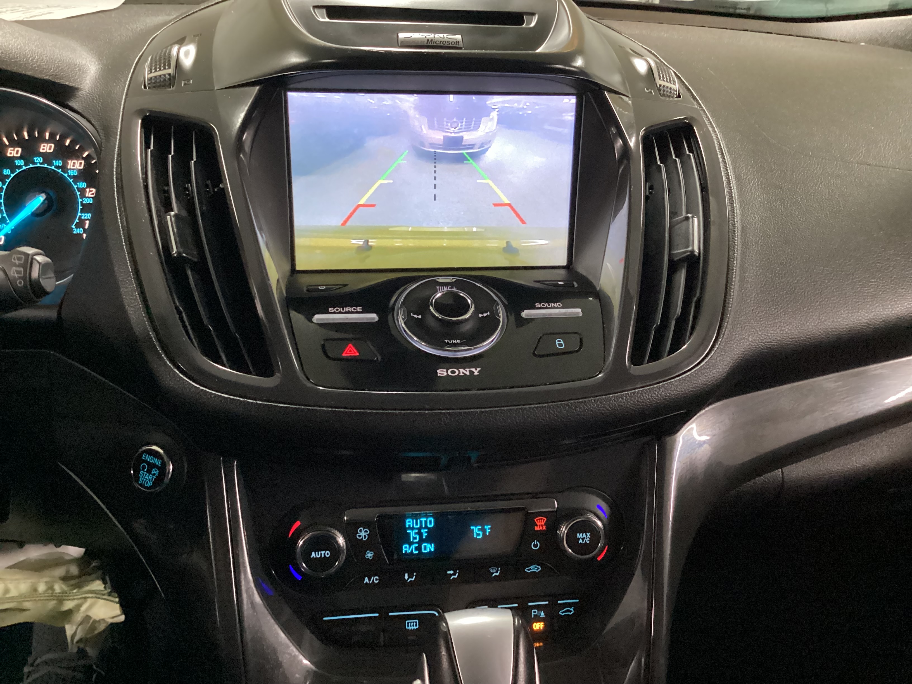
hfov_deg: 58.4
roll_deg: -3.5
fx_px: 817
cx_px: 456
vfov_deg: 45.4
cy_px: 342
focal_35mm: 31
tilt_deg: -28.3
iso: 640
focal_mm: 3.3
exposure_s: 1/24
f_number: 2.4
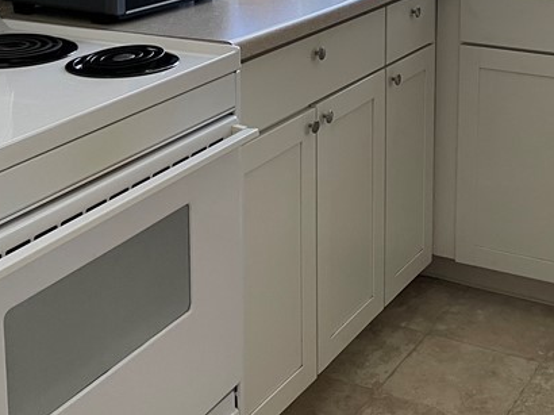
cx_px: 382
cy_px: -15
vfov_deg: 21.6
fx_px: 1040
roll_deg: +0.0
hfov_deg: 29.6
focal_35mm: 65
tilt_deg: -9.7
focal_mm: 4.2
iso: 125
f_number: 1.6
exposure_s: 1/92
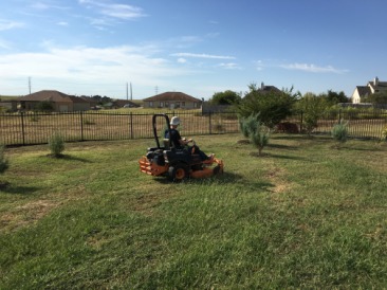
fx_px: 324
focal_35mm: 29
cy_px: 145
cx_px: 194
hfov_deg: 61.7
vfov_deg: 48.2
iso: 25
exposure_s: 1/1876
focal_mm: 4.15
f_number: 2.2
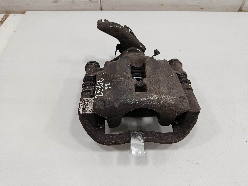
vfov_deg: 56.8
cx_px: 124
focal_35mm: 24
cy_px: 93
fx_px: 172
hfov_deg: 71.6
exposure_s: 1/100
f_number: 1.7
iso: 1080
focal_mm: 5.24
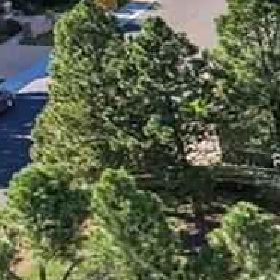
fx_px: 1464
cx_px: 1062
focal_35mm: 160
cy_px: 126
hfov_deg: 7.8
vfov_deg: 10.9
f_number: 2.8
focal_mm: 8.4
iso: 100
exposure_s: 1/1250
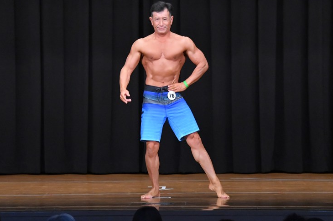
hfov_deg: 8.6
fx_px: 2210
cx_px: 168
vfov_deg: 5.7
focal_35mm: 239
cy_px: 107
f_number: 5.6
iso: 8000
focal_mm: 150
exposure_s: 1/400
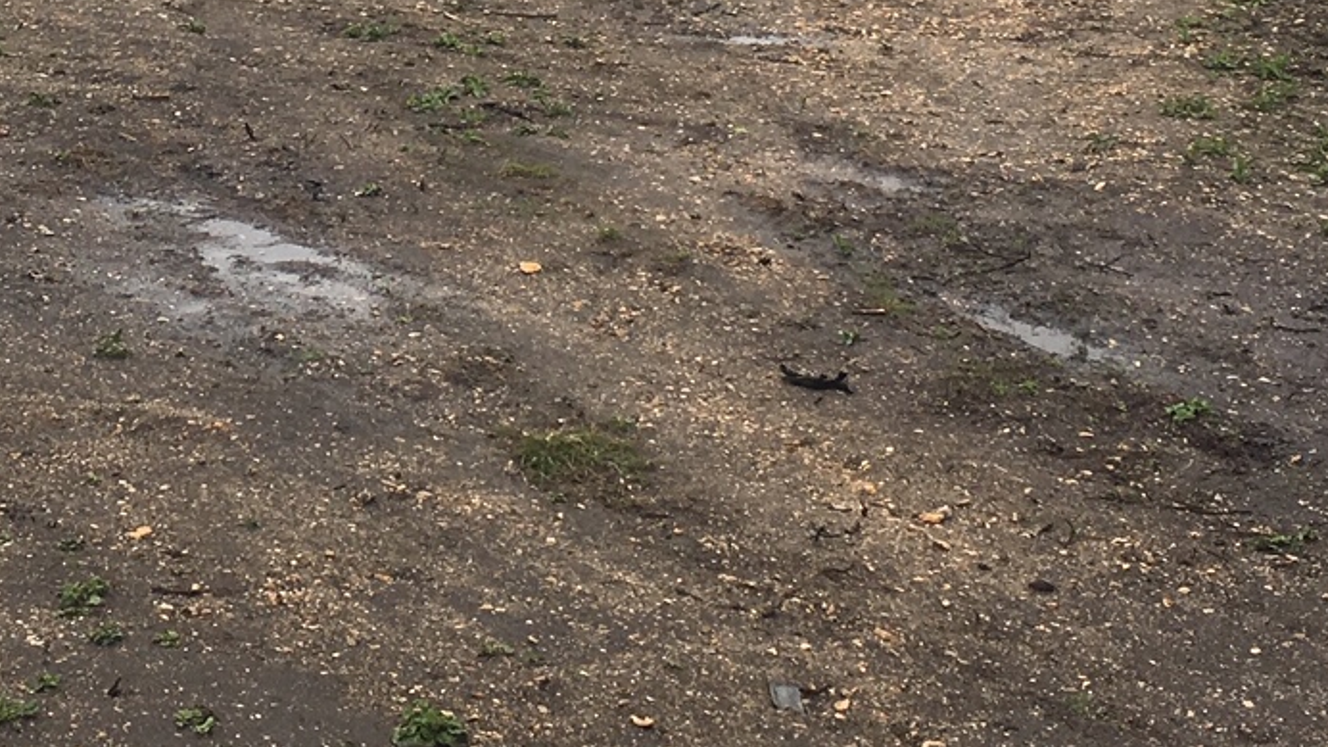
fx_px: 3239
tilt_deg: -9.2
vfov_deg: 12.9
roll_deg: -3.4
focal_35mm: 92
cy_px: -98
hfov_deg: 22.9
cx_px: 305
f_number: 2.2
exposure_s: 1/836
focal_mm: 4.15
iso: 25
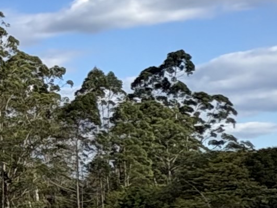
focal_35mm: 106
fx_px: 848
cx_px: -557
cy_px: 91
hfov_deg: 11.2
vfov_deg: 13.9
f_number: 2.2
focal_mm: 2.22
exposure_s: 1/1976
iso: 50
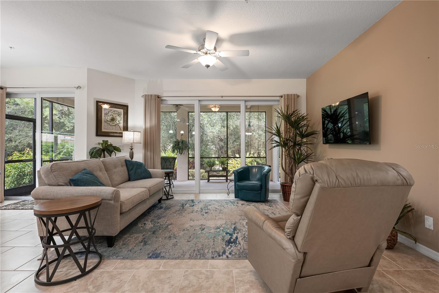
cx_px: 220
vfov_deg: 72.0
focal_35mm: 16
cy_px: 146
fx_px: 201
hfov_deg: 95.0
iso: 400
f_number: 8
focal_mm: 16.5
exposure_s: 1/10
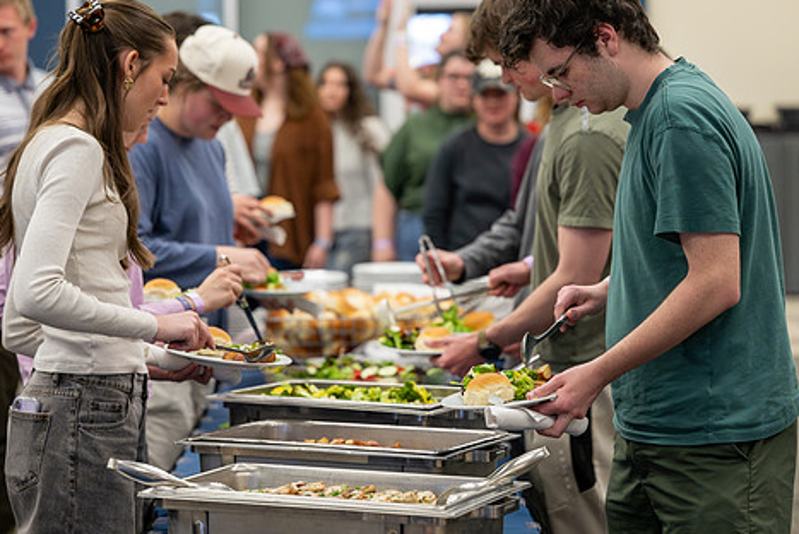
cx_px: 363
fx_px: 2620
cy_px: 210
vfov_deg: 11.6
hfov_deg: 17.3
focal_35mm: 118
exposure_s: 1/250
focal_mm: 95
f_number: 2.8
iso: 2500
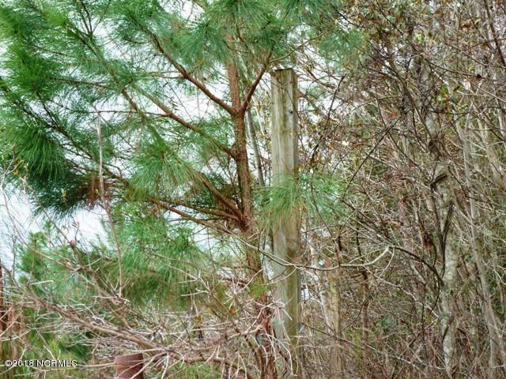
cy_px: 190
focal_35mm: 65
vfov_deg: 22.6
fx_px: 950
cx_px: 253
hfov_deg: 29.8
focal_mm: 11.7
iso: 200
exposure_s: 1/60
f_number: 4.6
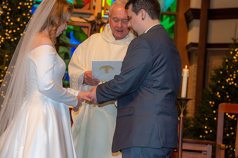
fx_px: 806
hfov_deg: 16.8
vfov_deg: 11.2
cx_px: 124
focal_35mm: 122
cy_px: 76
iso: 1600
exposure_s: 1/100
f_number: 7.1
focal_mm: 116
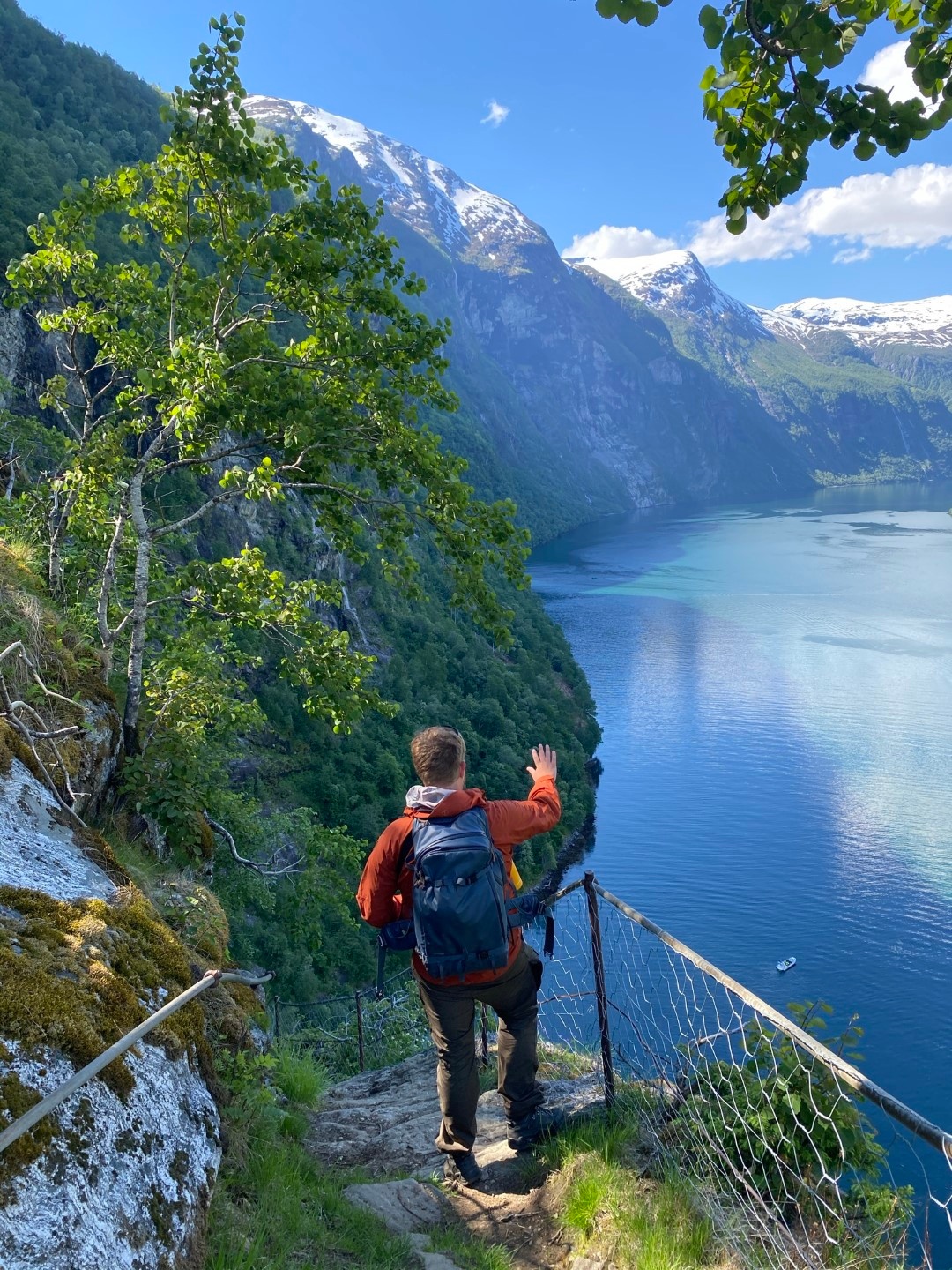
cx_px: 476
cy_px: 635
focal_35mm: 26
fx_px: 953
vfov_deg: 67.3
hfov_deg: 53.1
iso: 32
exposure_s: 1/591
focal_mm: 4.25
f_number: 1.8
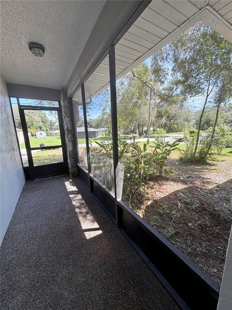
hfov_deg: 85.7
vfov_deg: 102.1
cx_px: 116
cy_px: 155
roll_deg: +1.7
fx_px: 125
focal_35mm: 14
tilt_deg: -11.3
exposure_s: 1/121
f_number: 2.2
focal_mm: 2.22
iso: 50
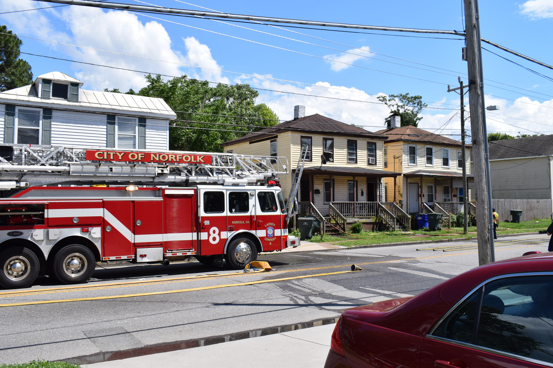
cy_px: 184
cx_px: 276
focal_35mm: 33
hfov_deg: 57.2
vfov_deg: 40.0
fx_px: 507
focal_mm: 22
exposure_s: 1/400
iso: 200
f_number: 10
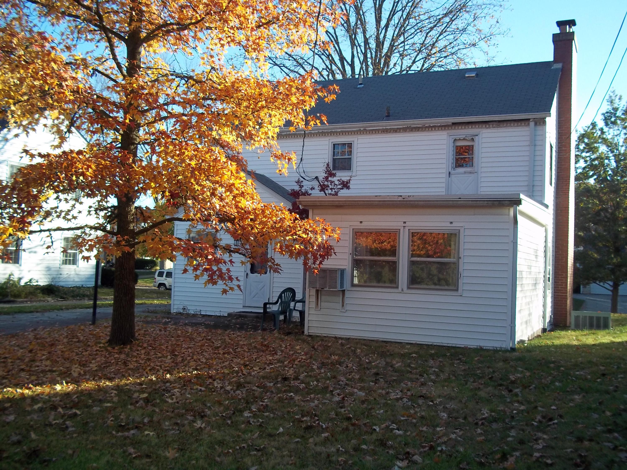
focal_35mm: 36
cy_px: 235
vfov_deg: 39.7
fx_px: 652
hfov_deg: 51.4
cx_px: 314
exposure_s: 1/320
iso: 80
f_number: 3.1
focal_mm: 6.5
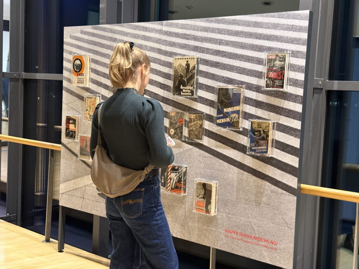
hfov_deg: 39.7
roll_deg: -2.1
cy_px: 134
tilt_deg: -4.2
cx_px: 180
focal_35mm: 48
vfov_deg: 30.3
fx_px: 498
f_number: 1.78
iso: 250
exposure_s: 1/33
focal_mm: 6.76
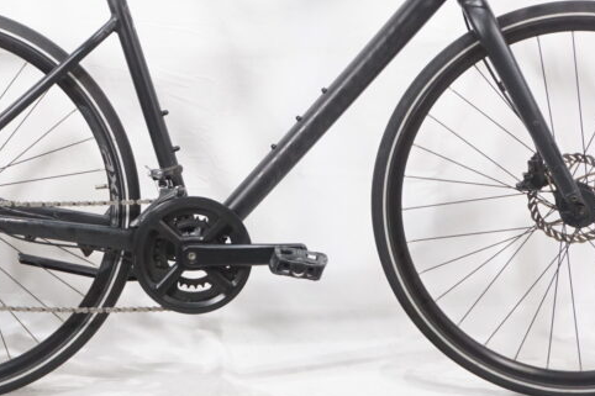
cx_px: 258
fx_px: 1718
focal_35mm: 104
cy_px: 82
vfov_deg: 13.1
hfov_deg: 19.6
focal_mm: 38
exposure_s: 1/60
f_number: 5.6
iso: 2000
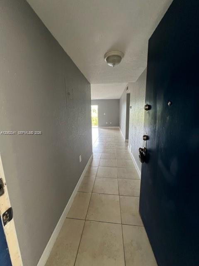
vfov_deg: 106.2
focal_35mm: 13
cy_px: 133
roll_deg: +0.8
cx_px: 100
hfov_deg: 89.9
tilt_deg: -10.1
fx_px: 100
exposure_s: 1/60
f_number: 1.8
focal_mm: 1.57
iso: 200
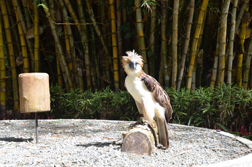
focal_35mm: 60
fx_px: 419
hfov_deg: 33.5
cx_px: 126
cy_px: 84
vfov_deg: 22.5
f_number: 8
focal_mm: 40
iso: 110
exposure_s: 1/60
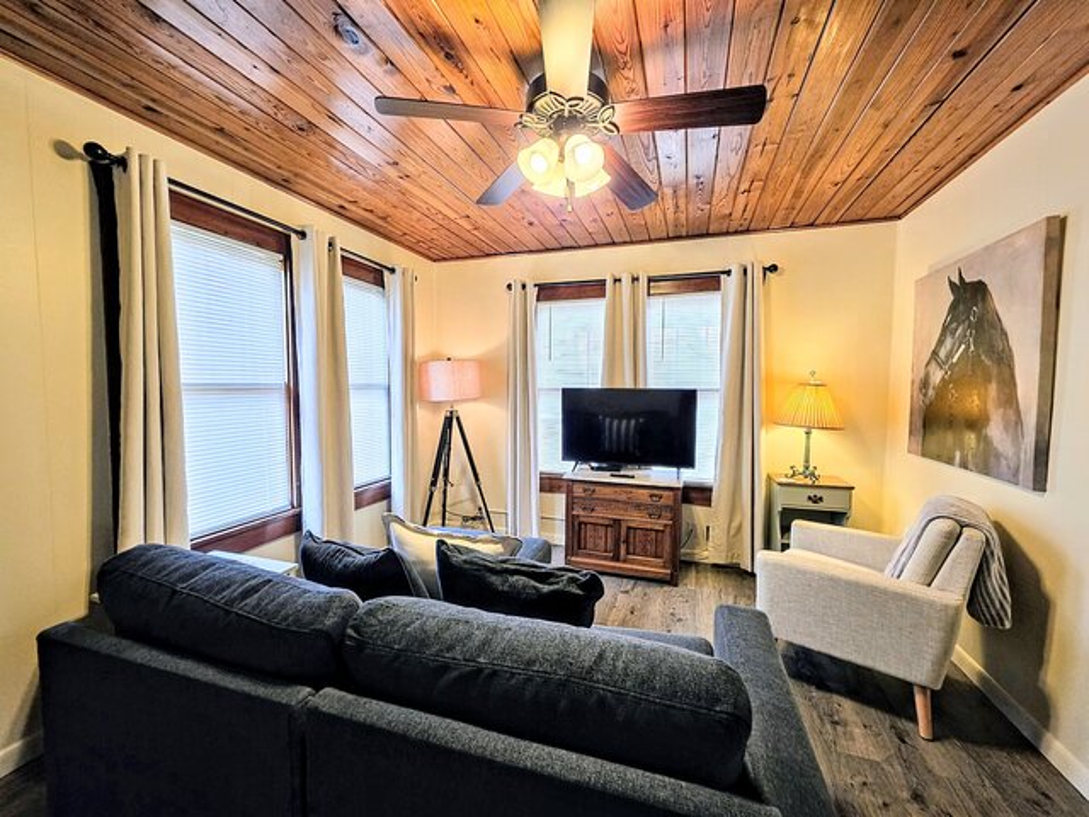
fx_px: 409
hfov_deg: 106.2
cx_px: 544
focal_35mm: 13
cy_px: 408
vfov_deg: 89.9
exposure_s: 1/120
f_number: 1.9
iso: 200
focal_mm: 2.2
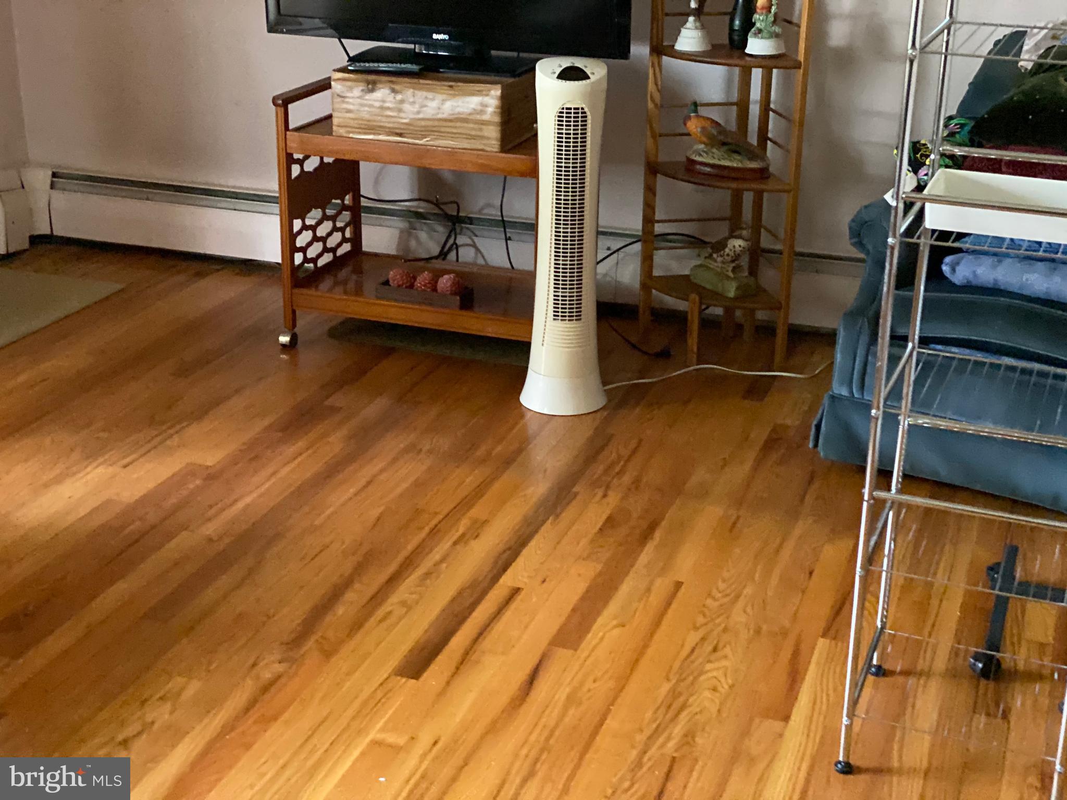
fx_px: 1603
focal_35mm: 52
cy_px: 400
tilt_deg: -18.1
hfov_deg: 36.8
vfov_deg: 28.0
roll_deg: -0.4
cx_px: 534
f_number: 2
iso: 800
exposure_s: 1/30
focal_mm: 6
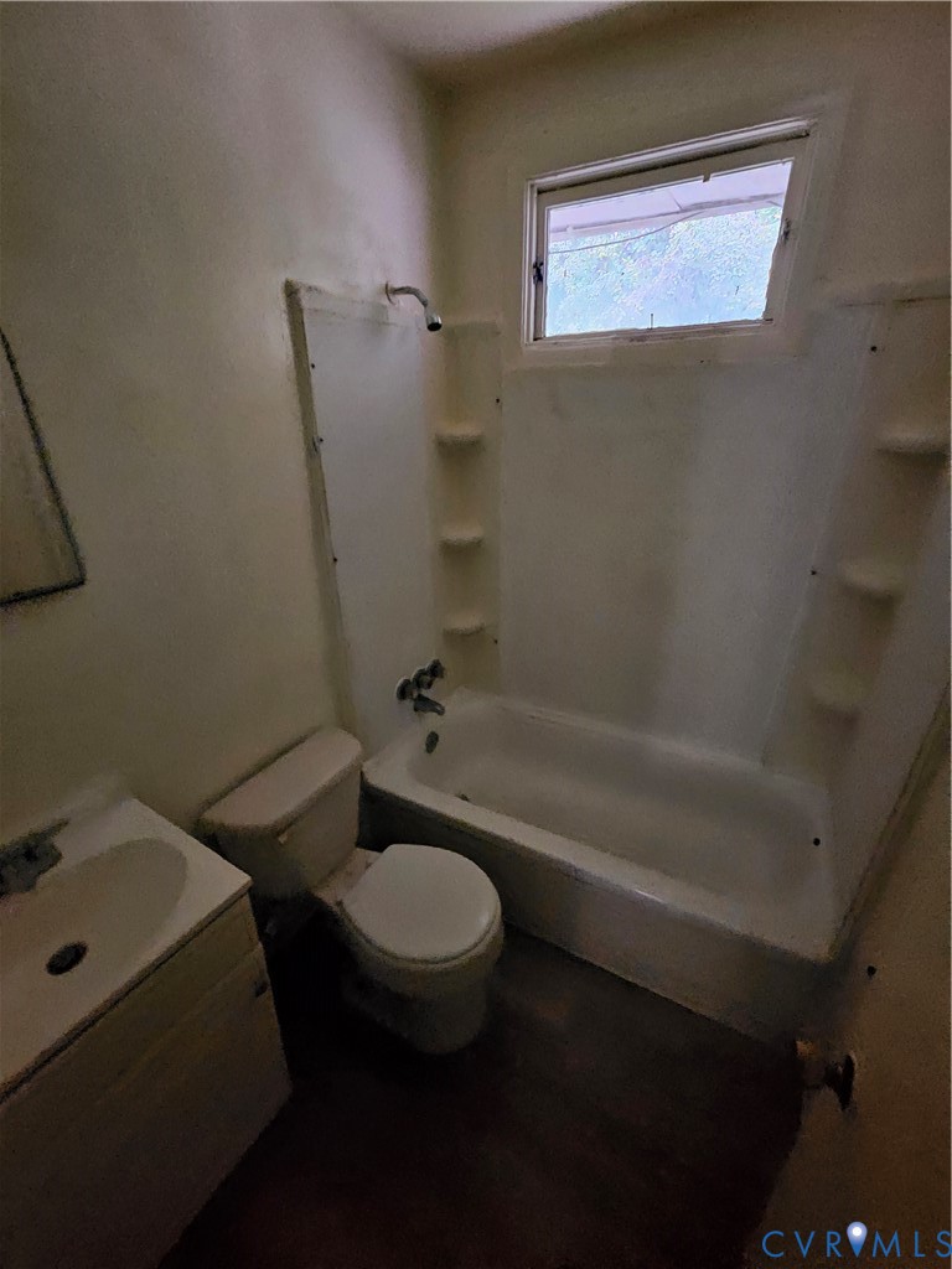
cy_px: 634
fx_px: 477
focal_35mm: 13
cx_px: 476
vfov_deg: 106.2
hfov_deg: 89.9
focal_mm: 2.2
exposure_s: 1/24
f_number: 2.2
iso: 2000
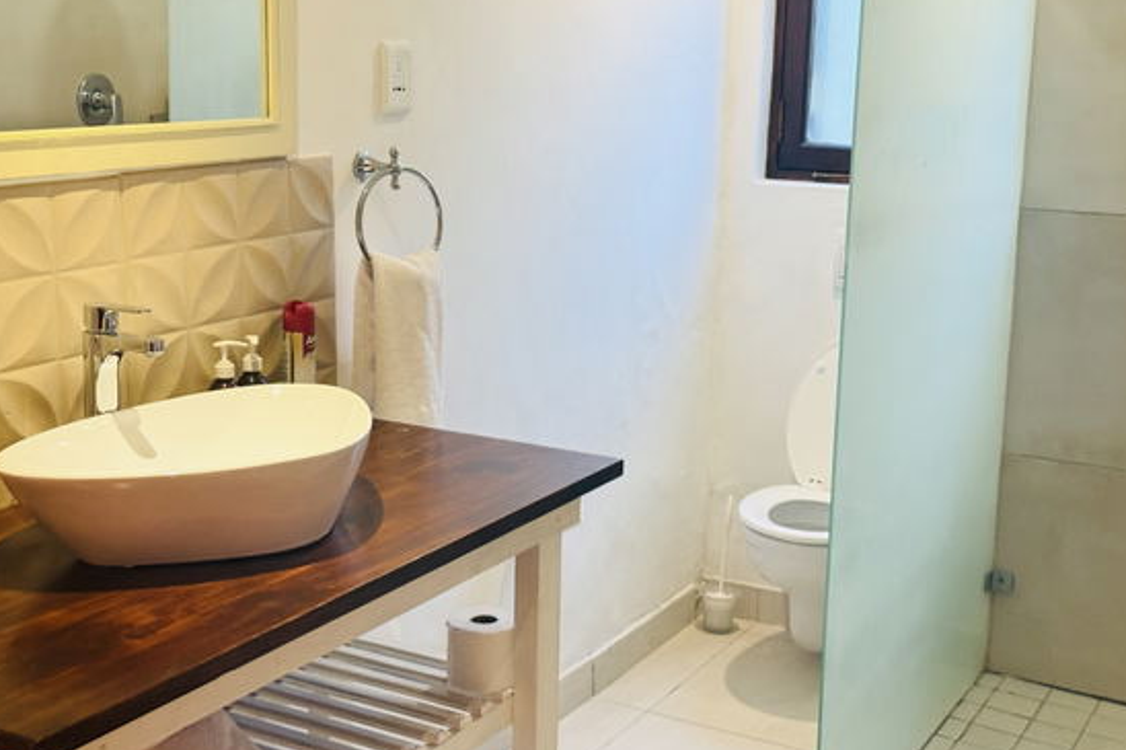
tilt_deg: -10.4
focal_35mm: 51
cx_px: 565
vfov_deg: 26.5
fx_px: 1595
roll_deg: -0.8
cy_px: 339
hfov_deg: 38.9
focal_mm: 6.76
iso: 200
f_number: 1.78
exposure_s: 1/50
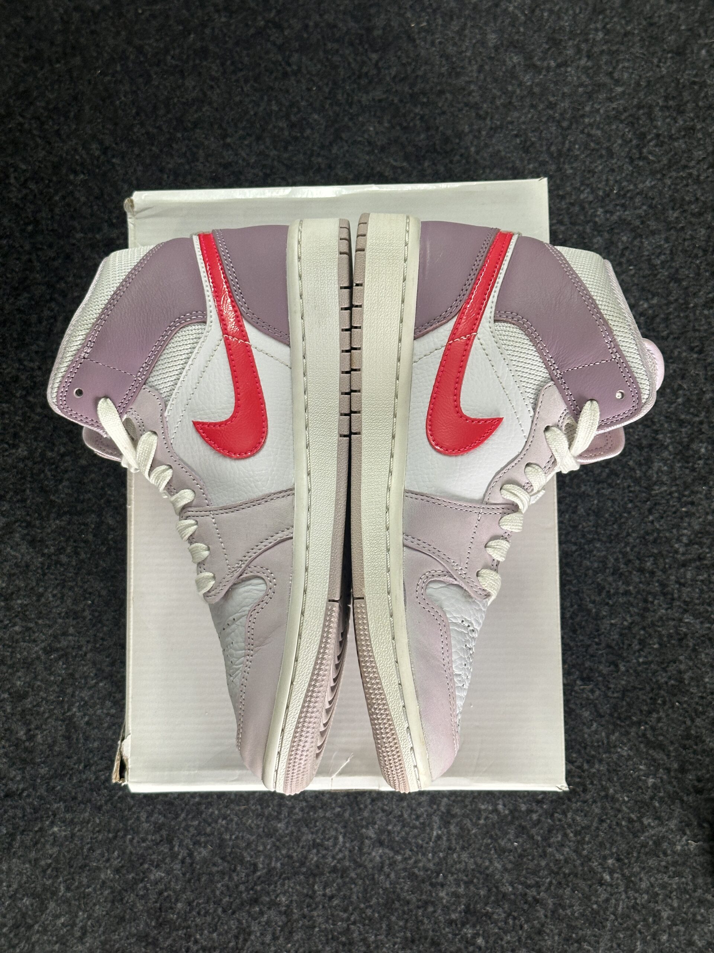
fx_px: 1320
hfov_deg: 30.3
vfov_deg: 39.7
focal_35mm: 48
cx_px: 357
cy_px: 476
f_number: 1.78
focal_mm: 6.86
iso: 160
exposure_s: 1/50
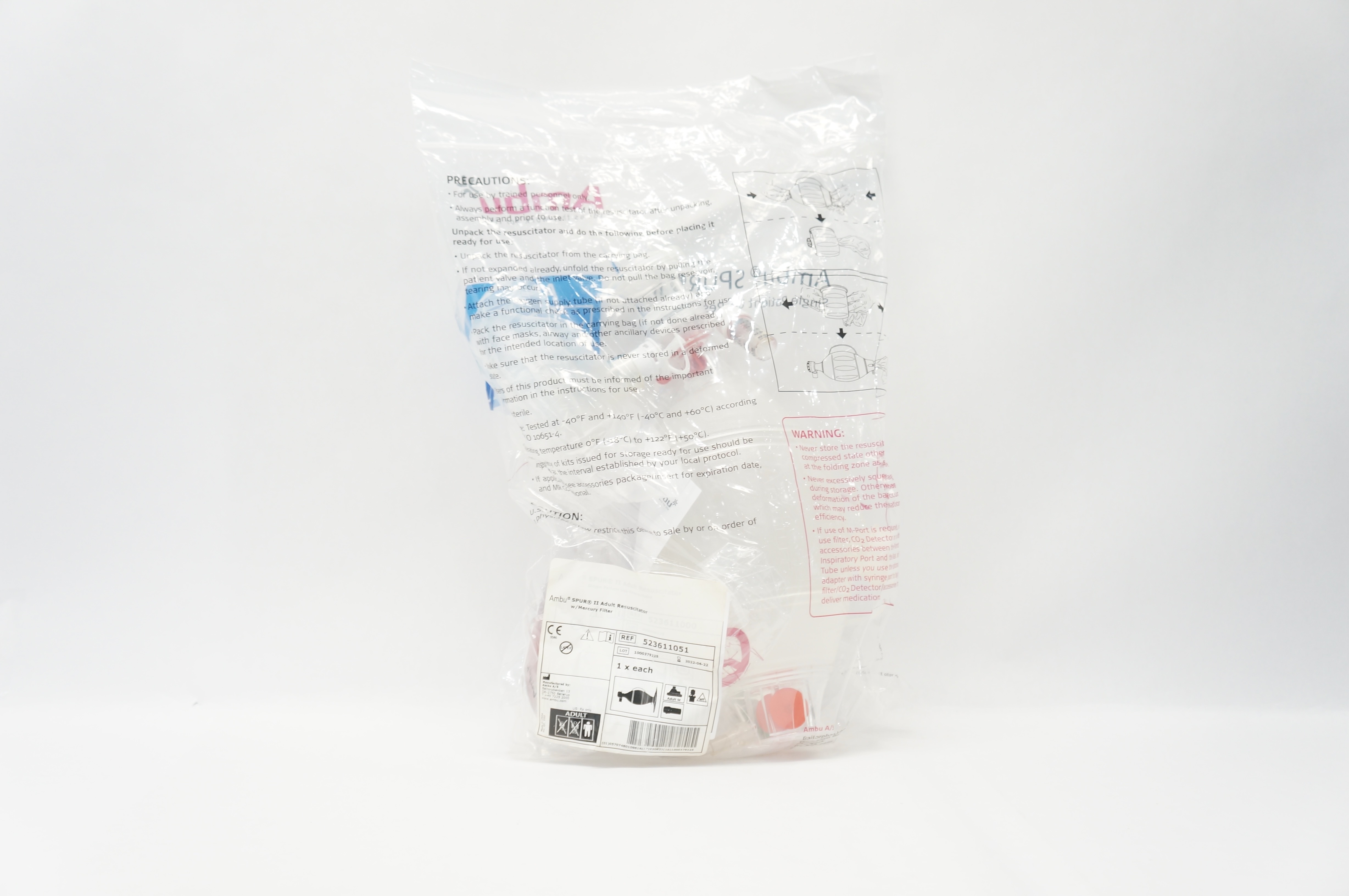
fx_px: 1404
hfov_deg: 51.3
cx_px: 674
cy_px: 448
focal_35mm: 38
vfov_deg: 35.4
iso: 400
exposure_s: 1/80
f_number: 4
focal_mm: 25
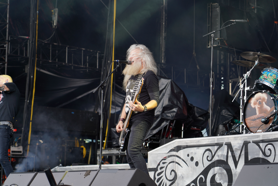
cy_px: 93
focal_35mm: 105
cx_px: 139
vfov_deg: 13.0
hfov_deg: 19.5
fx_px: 811
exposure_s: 1/125
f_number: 4
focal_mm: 105
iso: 100
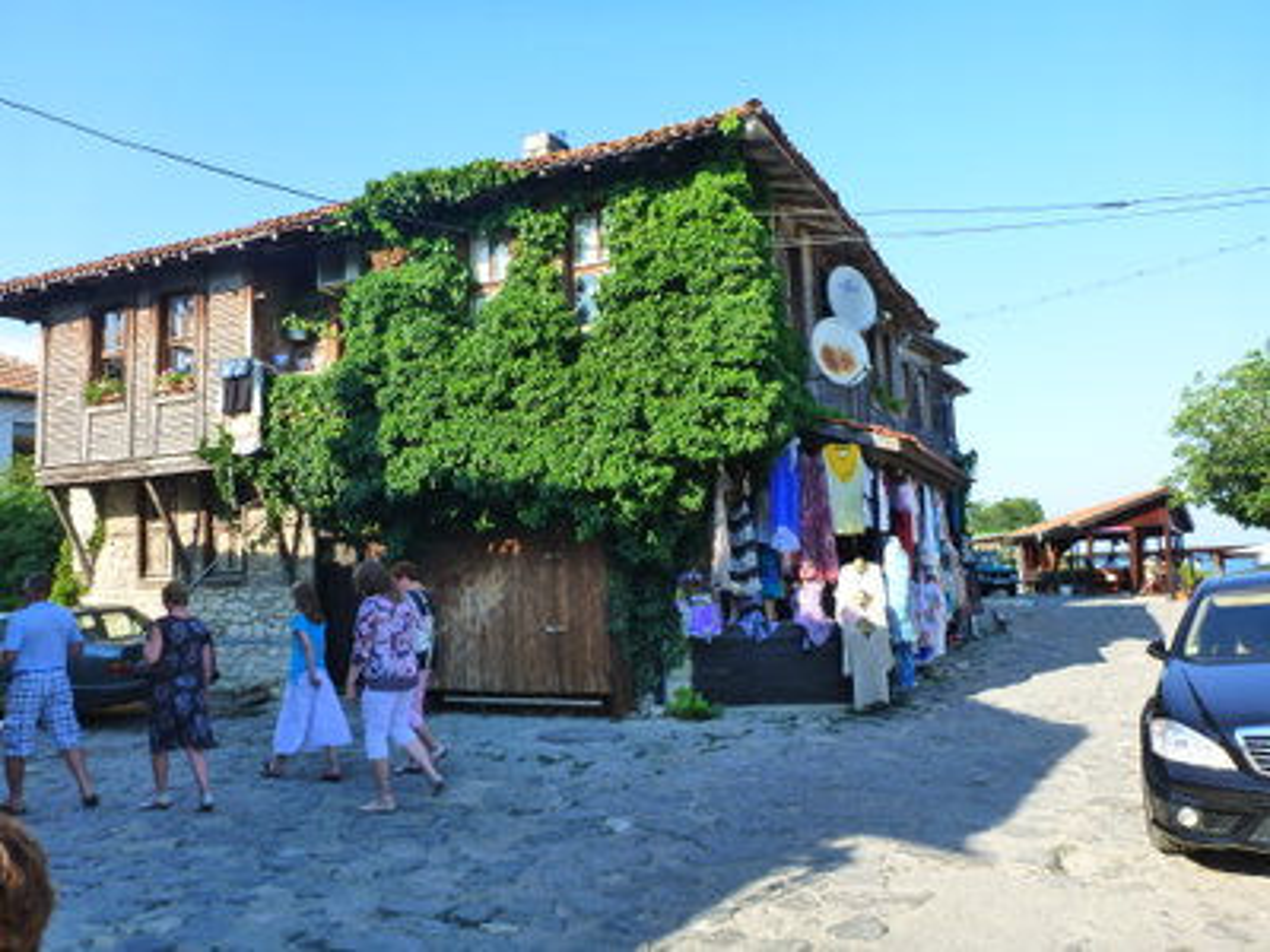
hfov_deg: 63.4
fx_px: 1027
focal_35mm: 28
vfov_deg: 49.7
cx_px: 635
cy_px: 476
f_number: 3.3
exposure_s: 1/320
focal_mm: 4.9
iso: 250
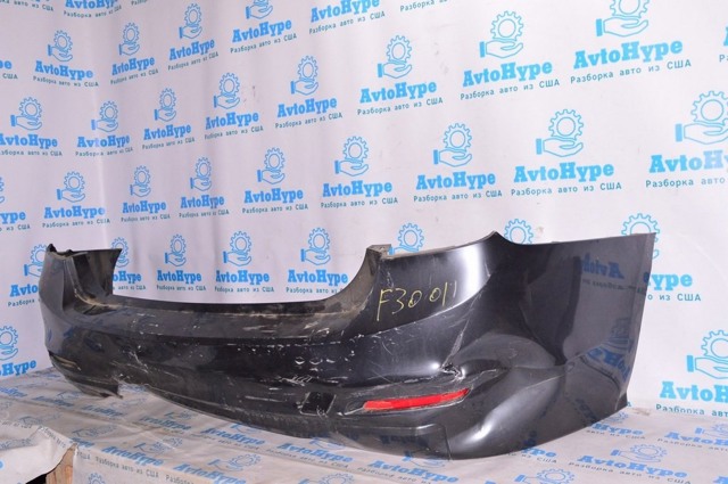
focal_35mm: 36
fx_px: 727
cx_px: 364
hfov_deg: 53.2
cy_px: 242
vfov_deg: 36.8
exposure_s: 1/200
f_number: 8
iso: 1600
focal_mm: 24
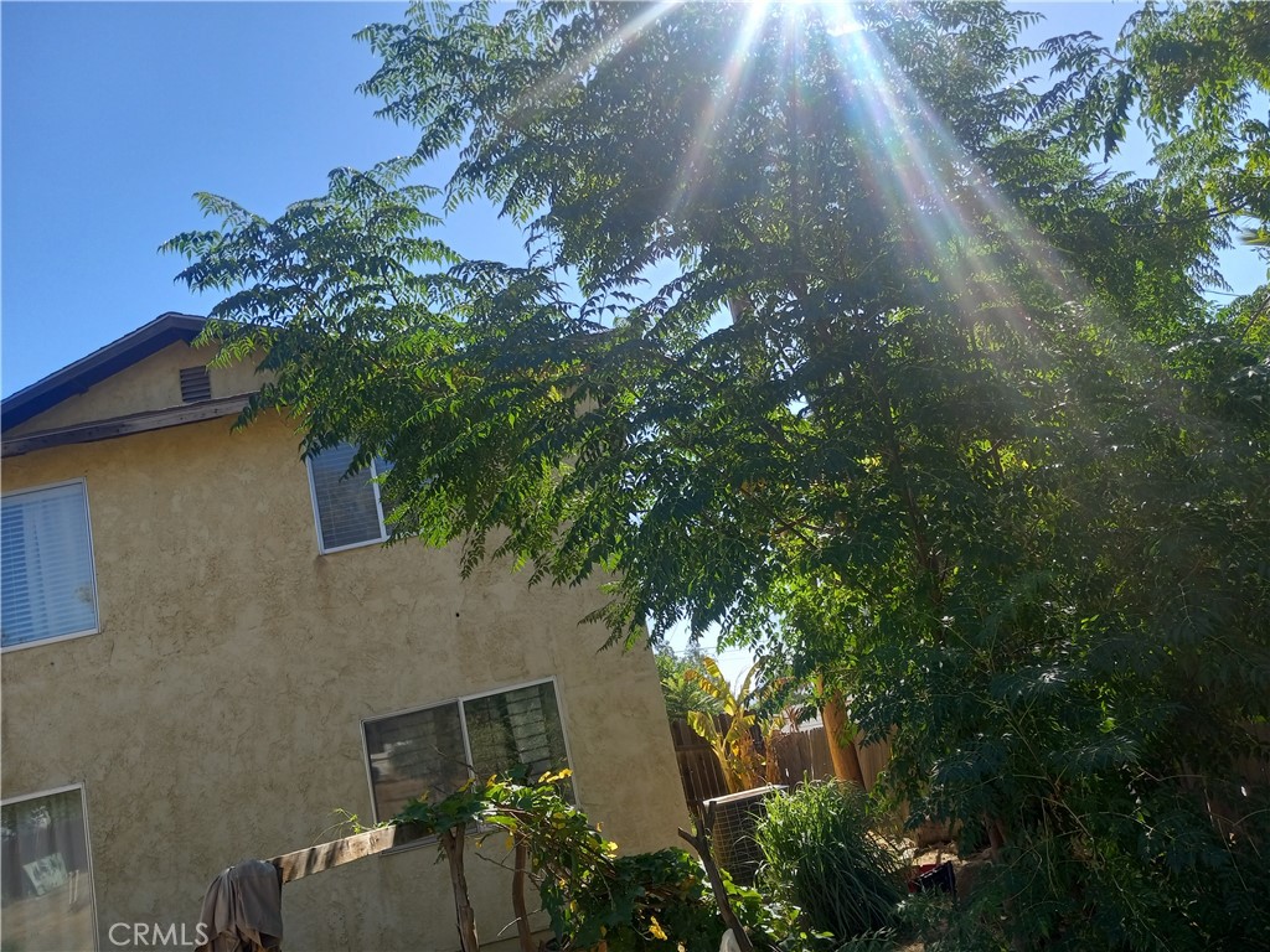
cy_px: 476
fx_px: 991
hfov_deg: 65.3
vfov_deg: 51.4
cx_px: 635
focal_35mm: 27
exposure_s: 1/585
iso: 40
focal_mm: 3.94
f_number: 1.8
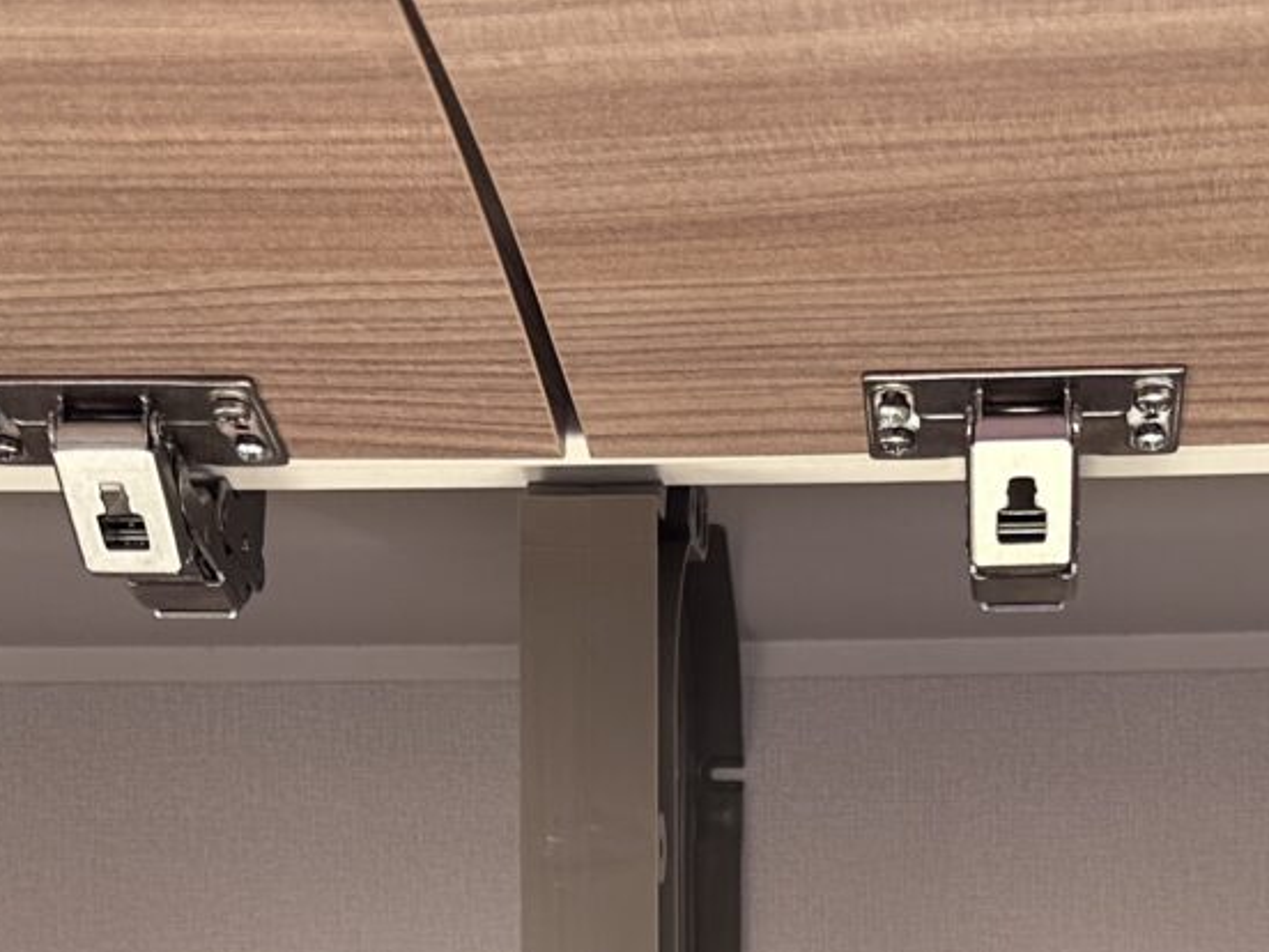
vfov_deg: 15.8
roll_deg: +0.4
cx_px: 793
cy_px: 1207
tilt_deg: +1.8
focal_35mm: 89
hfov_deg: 22.0
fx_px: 3263
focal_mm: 6.86
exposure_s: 1/295
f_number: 1.78
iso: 80
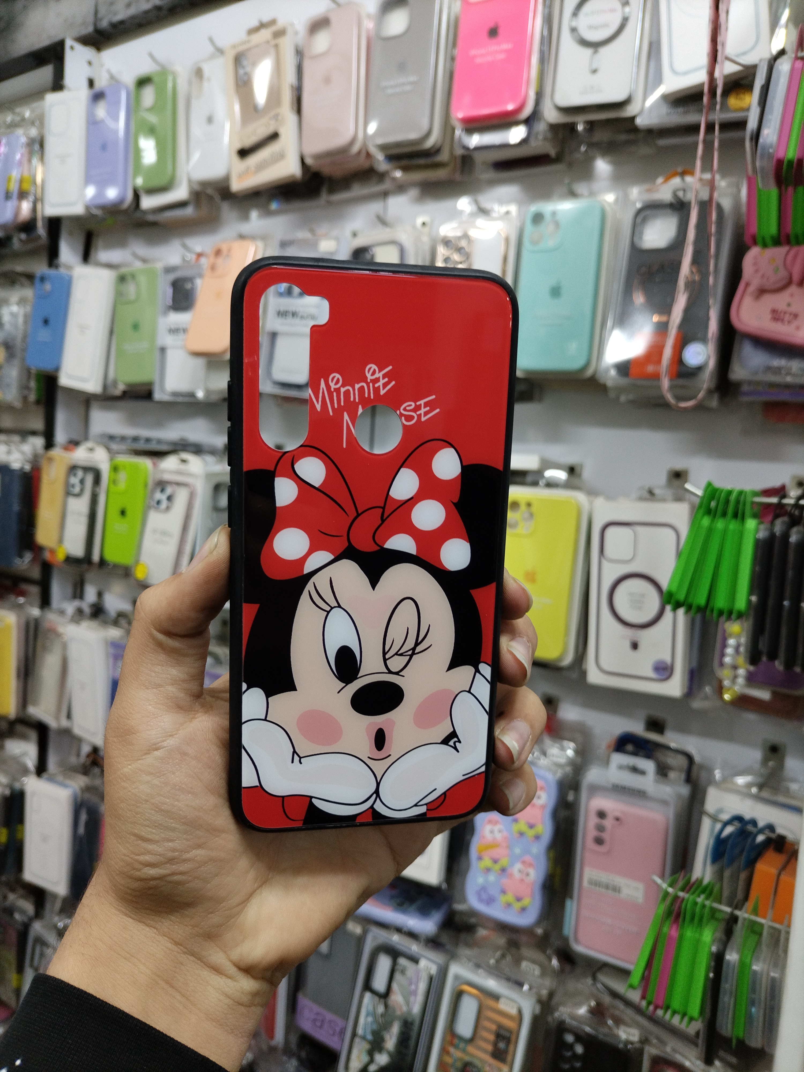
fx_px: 805
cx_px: 402
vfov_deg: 67.3
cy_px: 536
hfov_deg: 53.1
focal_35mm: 26
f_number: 1.8
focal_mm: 4.7
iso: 200
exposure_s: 1/50
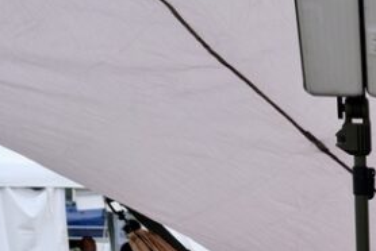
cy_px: 435
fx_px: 1077
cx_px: 606
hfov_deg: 17.3
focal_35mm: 103
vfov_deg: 12.3
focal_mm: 18.4
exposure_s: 1/210
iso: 320
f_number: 5.6
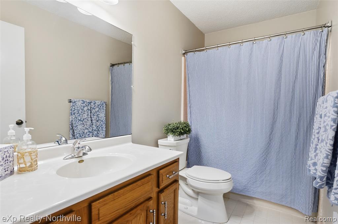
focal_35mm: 17
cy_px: 112
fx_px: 159
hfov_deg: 93.4
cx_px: 169
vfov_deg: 70.2
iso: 1600
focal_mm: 17
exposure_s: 1/640
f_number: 8
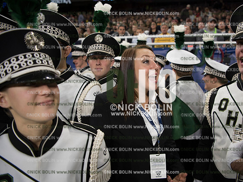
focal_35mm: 27
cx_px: 141
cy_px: 93
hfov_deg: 64.9
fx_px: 190
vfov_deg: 51.4
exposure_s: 1/1000
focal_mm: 24
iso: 1250
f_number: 2.8
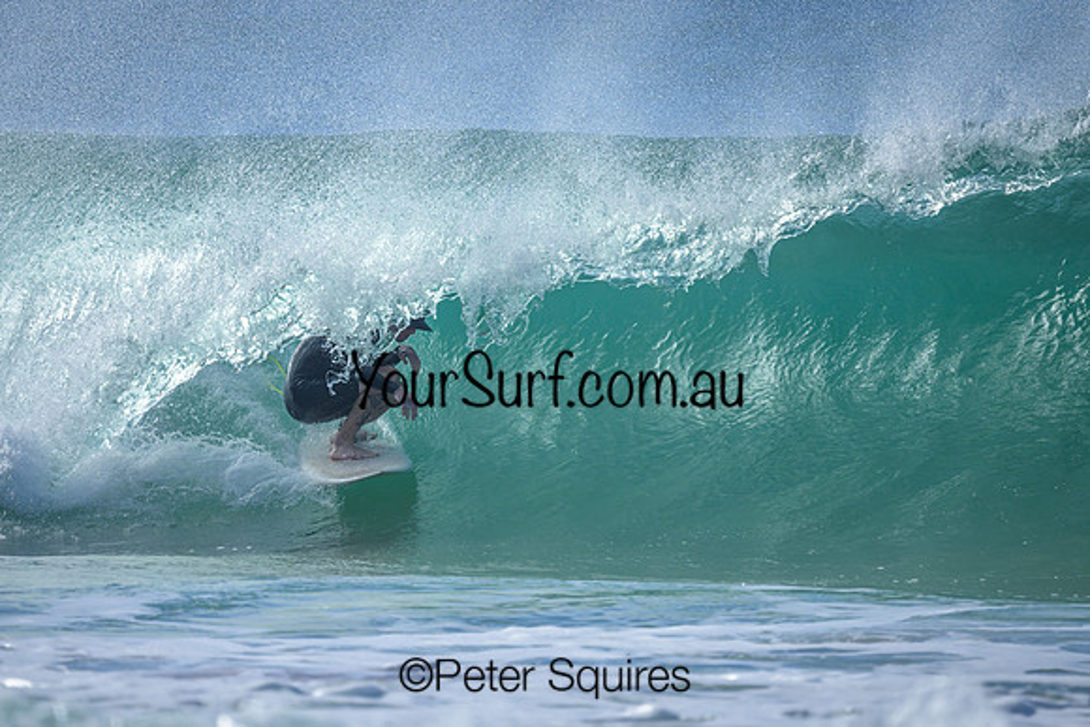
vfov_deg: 1.4
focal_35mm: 960
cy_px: 329
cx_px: 542
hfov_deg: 2.1
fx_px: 29069
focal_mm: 800
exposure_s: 1/2000
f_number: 6.3
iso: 250
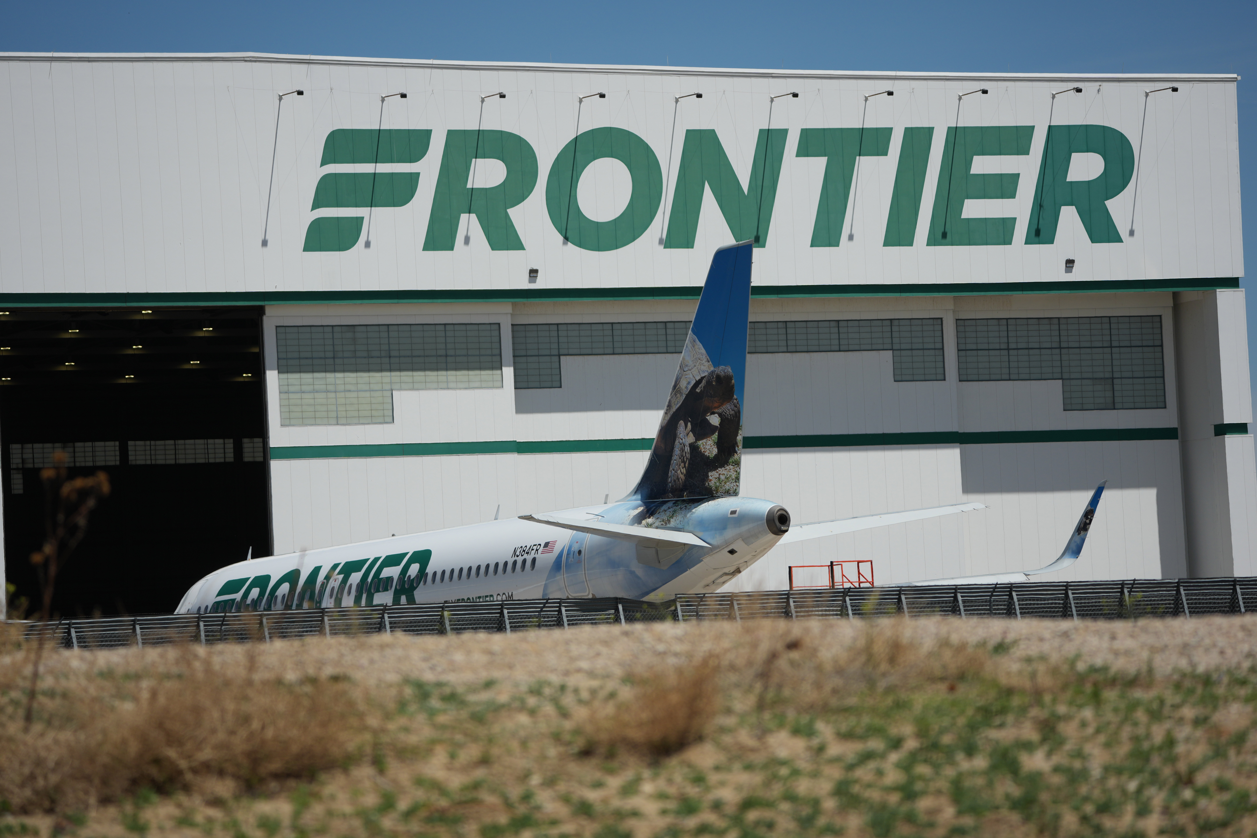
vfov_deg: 8.3
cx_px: 628
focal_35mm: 166
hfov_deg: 12.4
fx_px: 5796
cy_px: 419
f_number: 5
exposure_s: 1/2500
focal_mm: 166
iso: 200
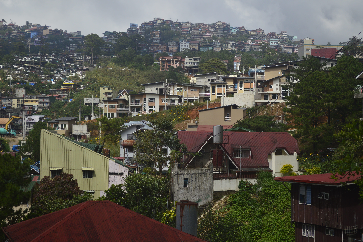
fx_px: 695
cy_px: 121
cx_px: 182
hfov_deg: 29.3
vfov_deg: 19.7
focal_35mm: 69
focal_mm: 46
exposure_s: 1/2000
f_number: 5.3
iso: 200
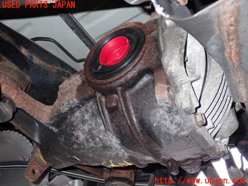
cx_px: 124
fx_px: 272
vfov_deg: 37.7
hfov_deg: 49.0
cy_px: 93
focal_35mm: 38
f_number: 2.7
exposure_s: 1/125
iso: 400
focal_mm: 6.83
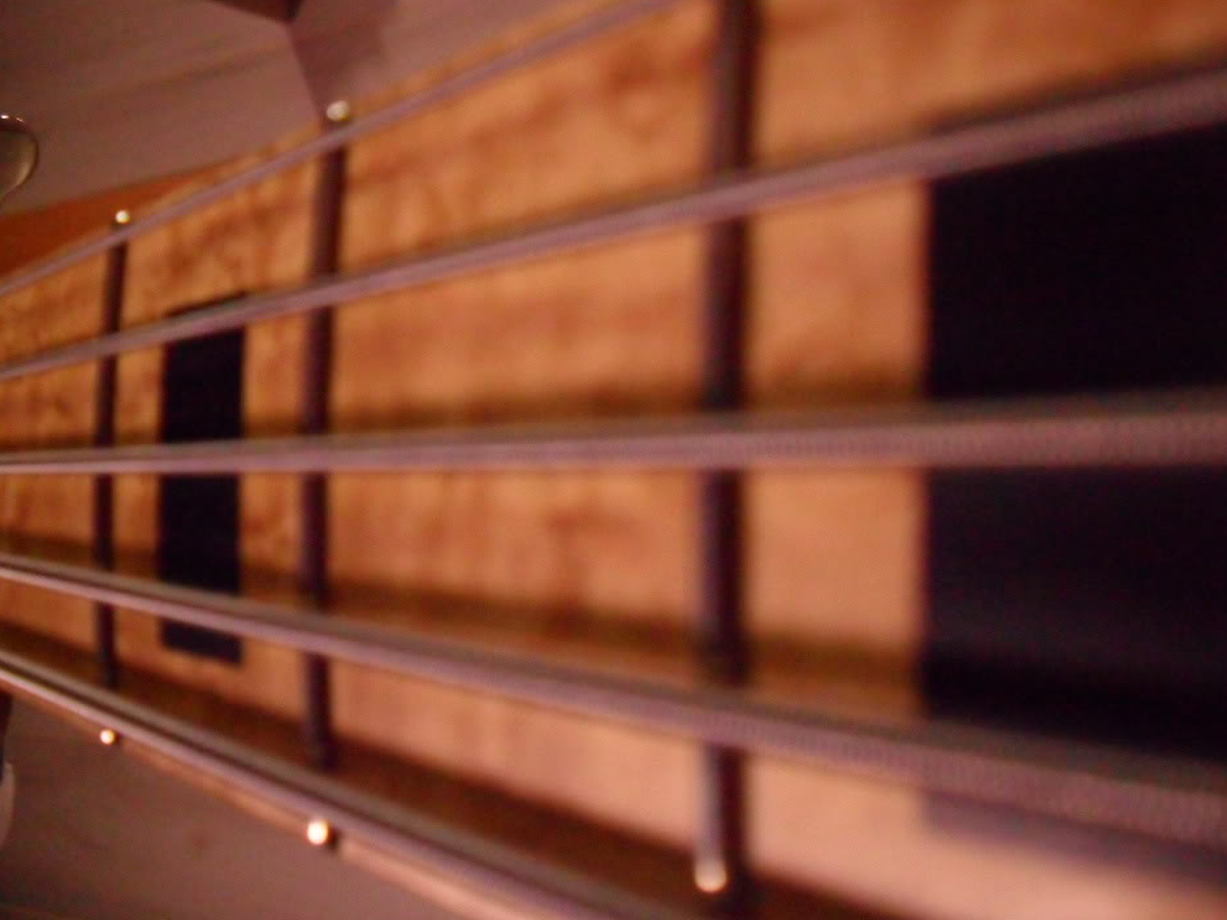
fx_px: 1347
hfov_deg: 49.0
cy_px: 465
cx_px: 630
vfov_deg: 37.7
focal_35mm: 38
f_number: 3
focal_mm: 6.3
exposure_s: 1/20
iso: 800
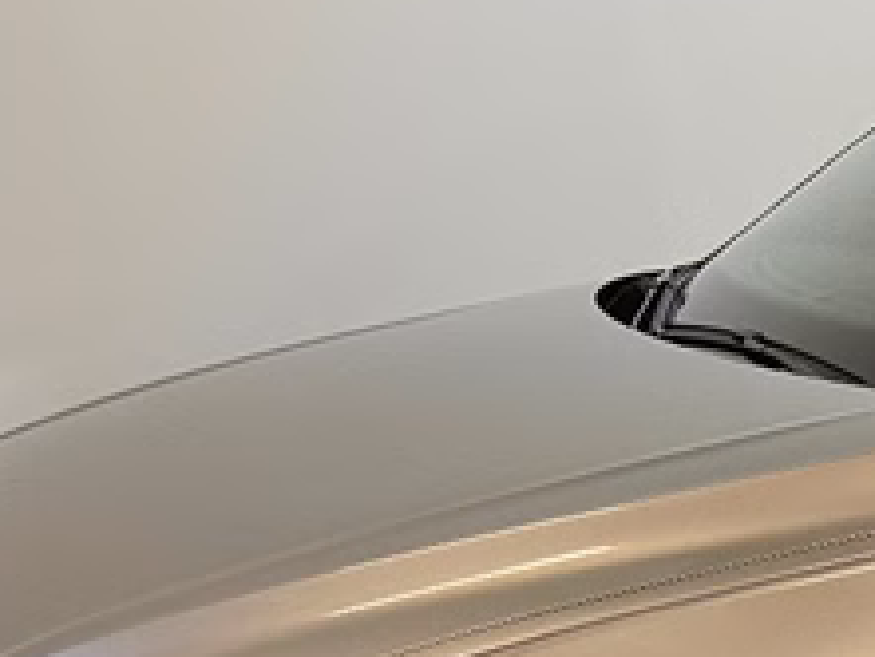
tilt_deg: -19.8
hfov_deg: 18.3
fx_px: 2377
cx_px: 1346
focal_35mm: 94
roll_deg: +1.1
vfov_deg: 15.0
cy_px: 875
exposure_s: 1/50
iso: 100
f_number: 1.8
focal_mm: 4.25
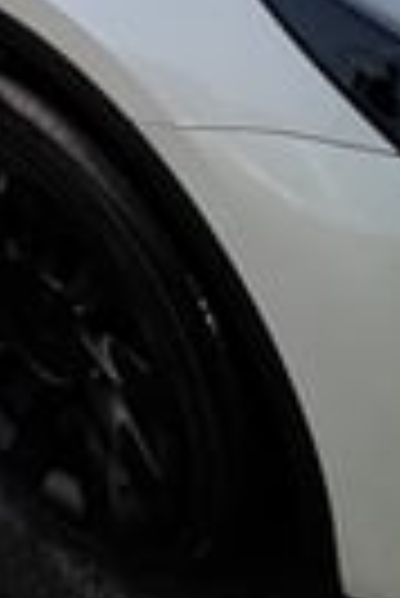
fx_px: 1496
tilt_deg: -25.4
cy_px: -180
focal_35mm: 90
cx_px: 175
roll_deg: +3.9
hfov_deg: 15.2
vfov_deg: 20.6
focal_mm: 6.76
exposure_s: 1/35
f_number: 1.78
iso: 1000
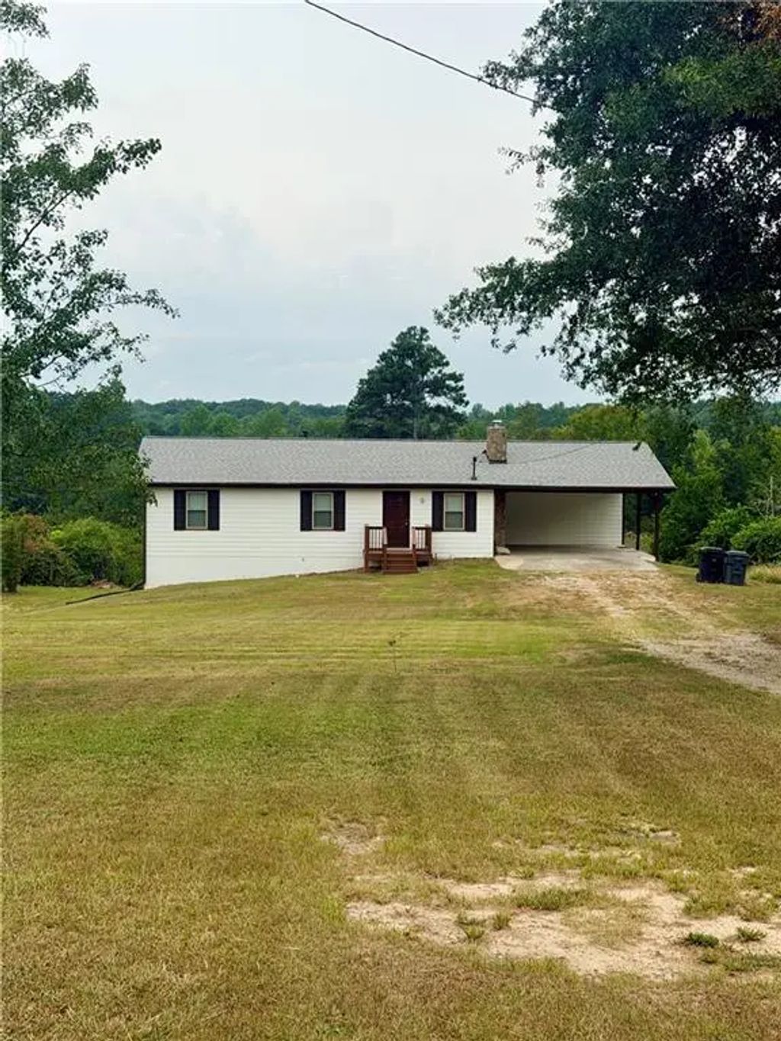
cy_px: 520
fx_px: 1444
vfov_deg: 39.7
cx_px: 390
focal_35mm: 48
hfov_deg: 30.3
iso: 64
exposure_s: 1/2088
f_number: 1.78
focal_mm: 6.76
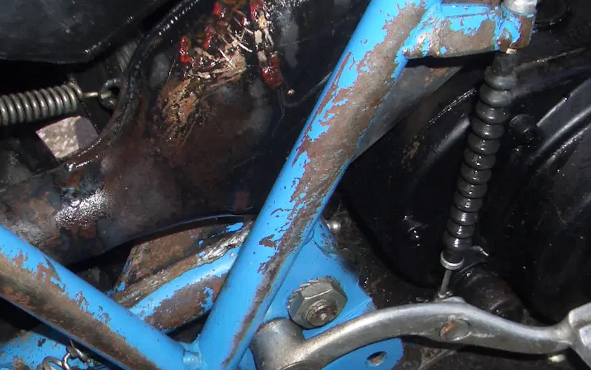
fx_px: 854
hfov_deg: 37.9
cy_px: 223
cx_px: 382
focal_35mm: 53
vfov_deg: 24.4
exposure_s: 1/40
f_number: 4.3
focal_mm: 5.8
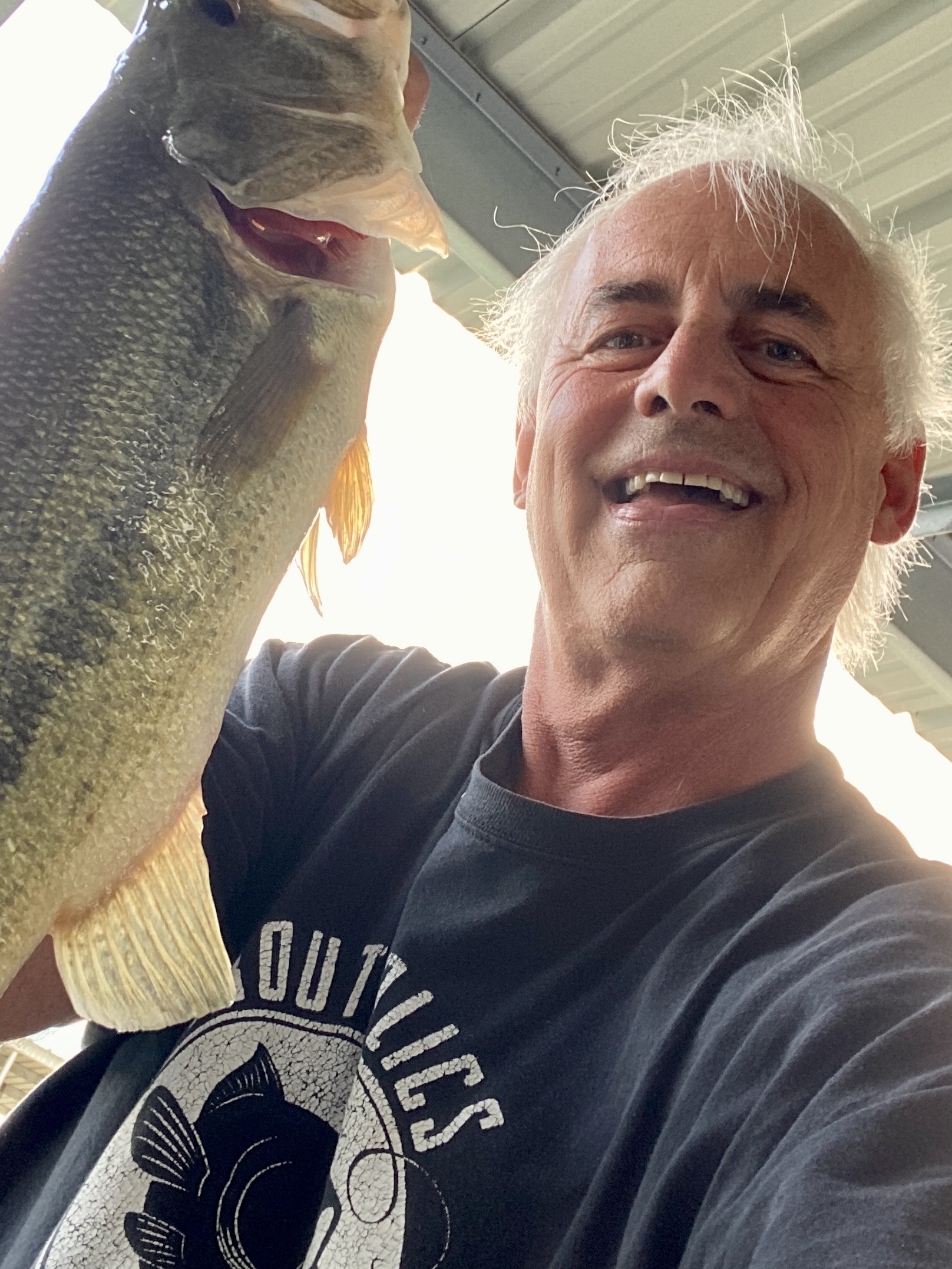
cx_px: 412
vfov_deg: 43.7
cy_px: 544
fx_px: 1576
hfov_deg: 33.6
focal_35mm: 43
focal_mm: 2.71
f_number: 2.2
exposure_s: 1/71
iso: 100
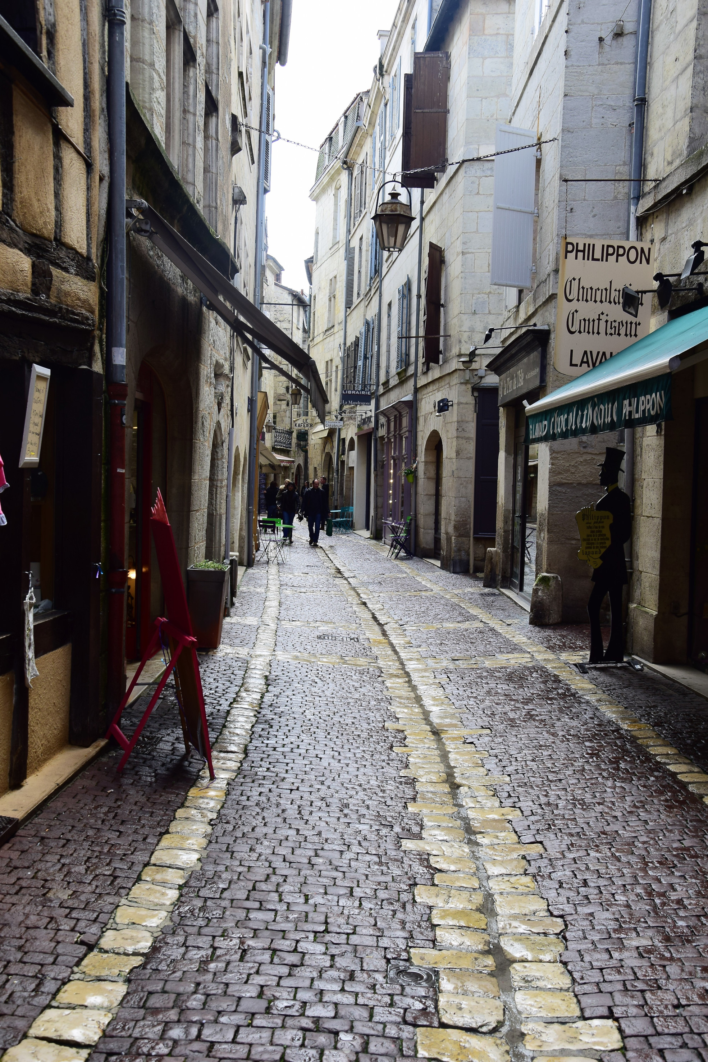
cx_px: 354
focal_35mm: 39
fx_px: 1150
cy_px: 531
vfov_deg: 49.6
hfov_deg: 34.2
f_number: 8
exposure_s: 1/100
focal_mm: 26
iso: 200
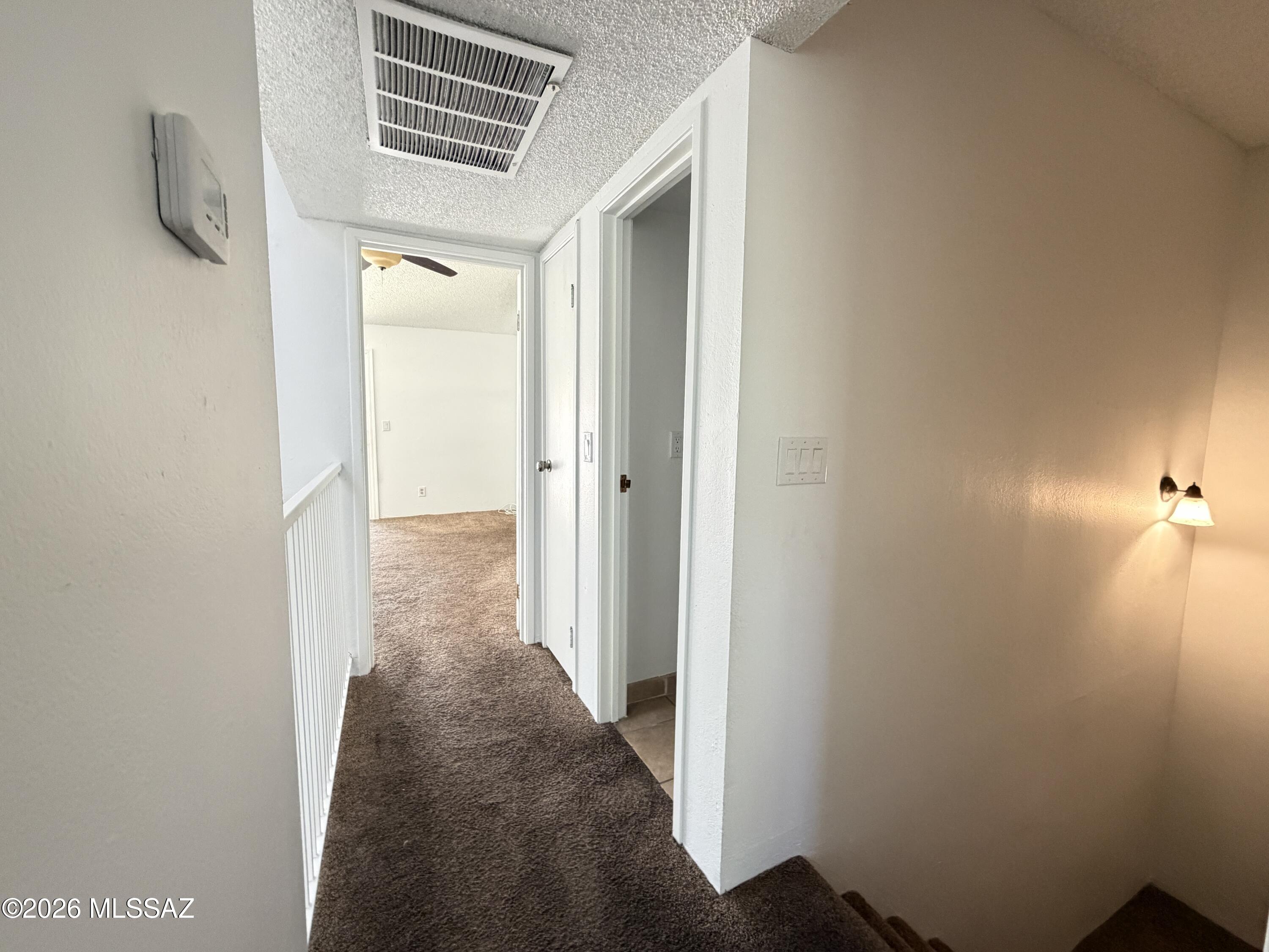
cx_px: 634
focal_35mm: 14
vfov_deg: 85.7
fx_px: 513
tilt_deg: -6.0
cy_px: 476
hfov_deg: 102.1
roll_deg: -0.7
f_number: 2.2
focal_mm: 2.22
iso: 500
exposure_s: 1/60
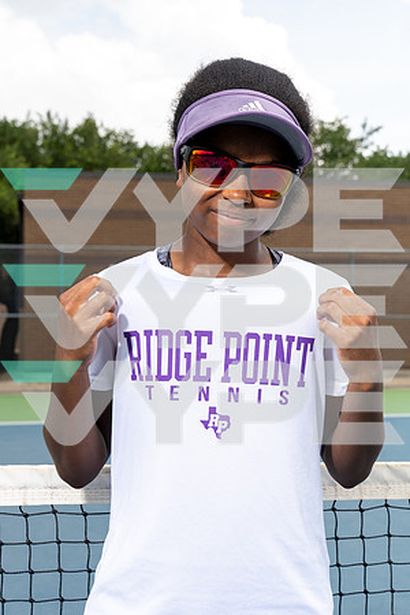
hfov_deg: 25.1
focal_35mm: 54
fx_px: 922
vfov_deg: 36.9
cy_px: 308
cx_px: 205
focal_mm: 54
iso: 100
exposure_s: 1/250
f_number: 8
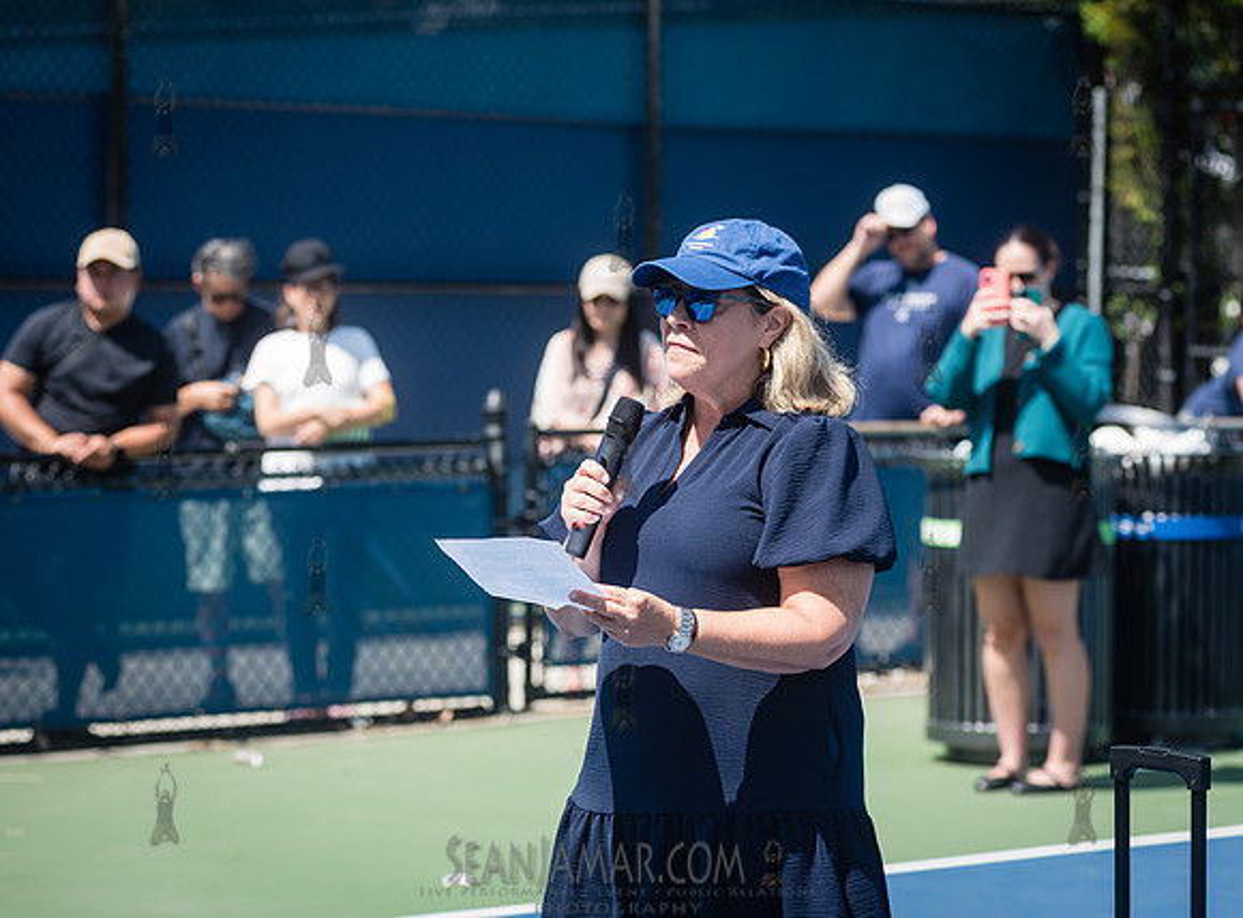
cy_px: 459
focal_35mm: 121
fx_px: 4317
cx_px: 687
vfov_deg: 12.1
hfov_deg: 16.4
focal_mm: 112
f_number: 4.5
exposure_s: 1/800
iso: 200
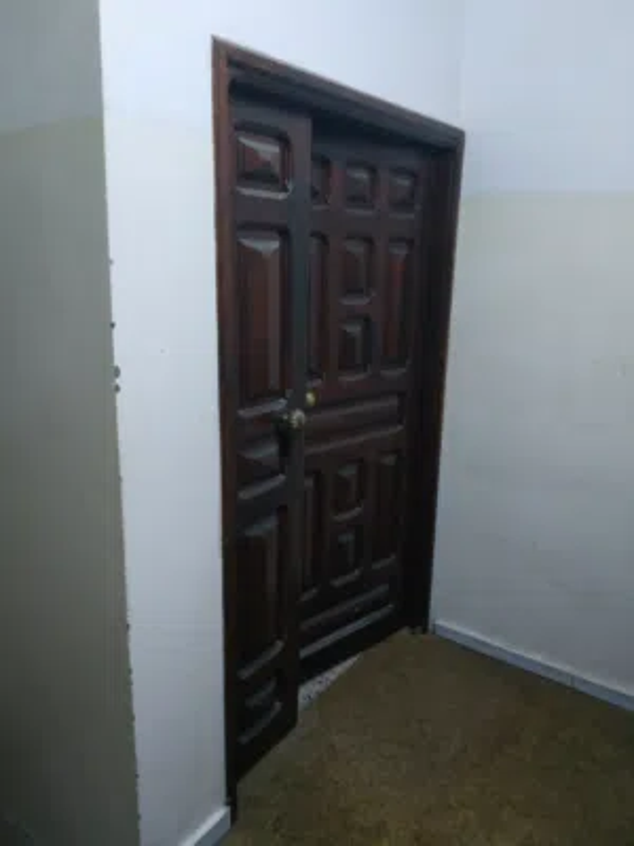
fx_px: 586
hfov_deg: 56.8
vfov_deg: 71.6
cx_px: 317
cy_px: 423
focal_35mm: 24
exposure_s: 1/20
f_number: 1.9
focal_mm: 3.94
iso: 800
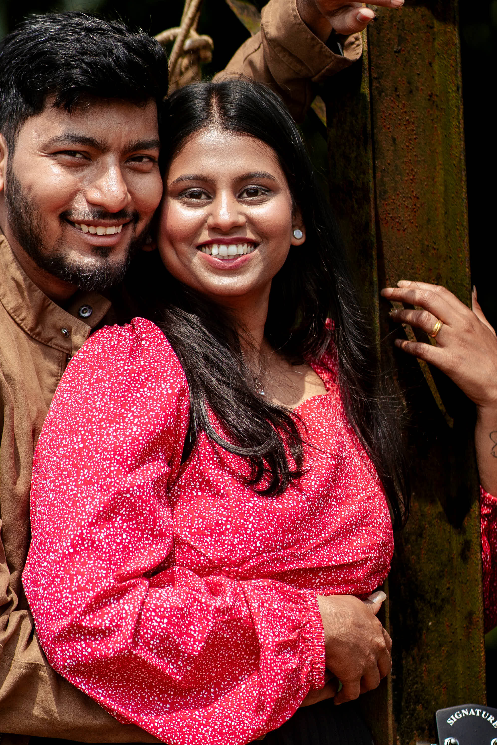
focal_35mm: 172
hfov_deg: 8.0
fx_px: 3561
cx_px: 110
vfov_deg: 11.9
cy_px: 350
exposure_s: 1/8000
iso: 80
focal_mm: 85
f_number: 1.6
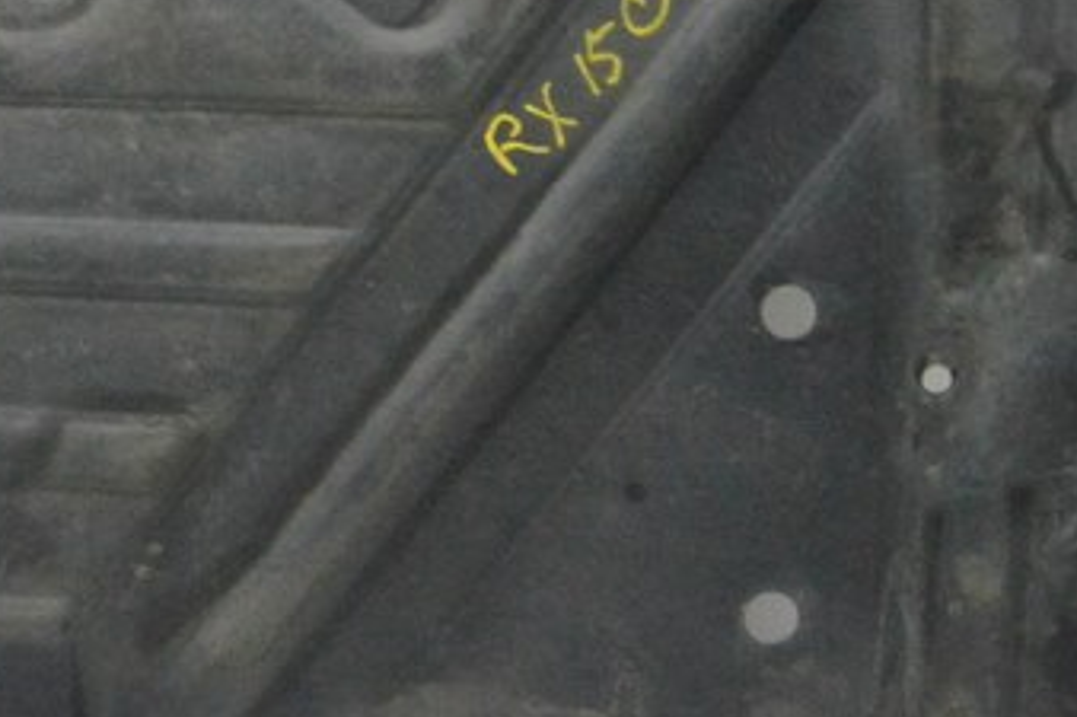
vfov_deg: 13.4
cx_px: -96
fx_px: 2990
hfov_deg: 19.6
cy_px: -110
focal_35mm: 100
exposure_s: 1/15
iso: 6400
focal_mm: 22
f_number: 20
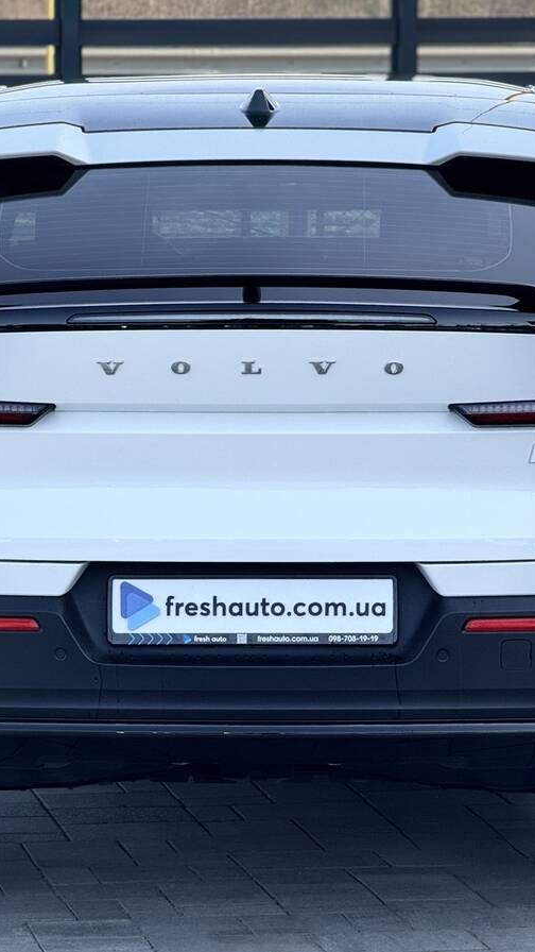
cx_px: 260
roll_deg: -0.3
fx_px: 4413
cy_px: 477
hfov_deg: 6.9
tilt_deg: -6.1
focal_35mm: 175
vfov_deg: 12.3
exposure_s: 1/464
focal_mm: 15.66
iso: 50
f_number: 2.8
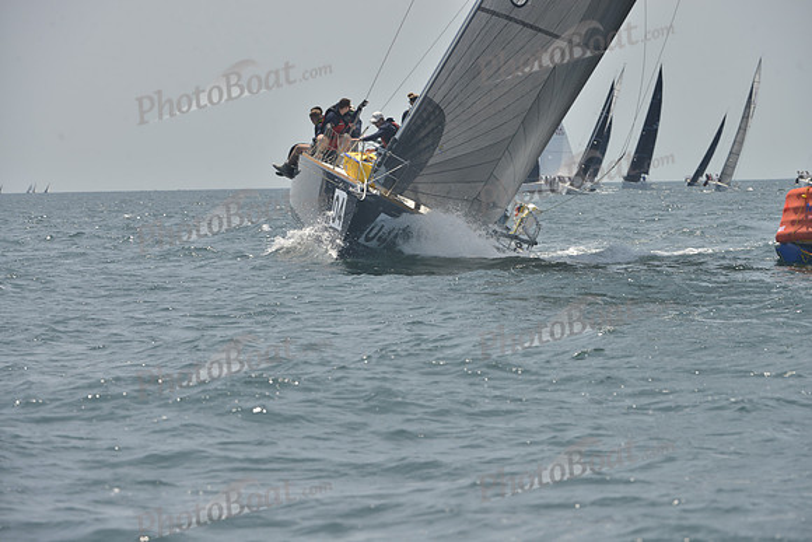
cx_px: 406
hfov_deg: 7.9
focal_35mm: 260
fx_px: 5866
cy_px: 271
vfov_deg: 5.3
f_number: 10
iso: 280
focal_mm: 260
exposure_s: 1/800
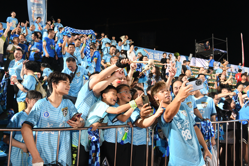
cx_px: 124
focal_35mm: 29
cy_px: 83
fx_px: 201
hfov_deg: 63.7
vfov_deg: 45.0
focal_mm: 29
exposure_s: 1/80
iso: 5000
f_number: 5.6
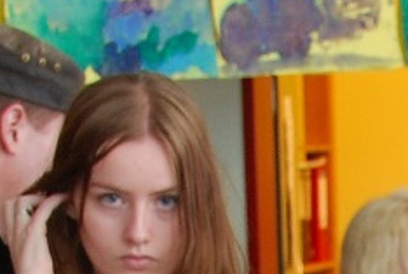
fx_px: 2475
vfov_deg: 5.9
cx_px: 588
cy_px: 828
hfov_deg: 9.2
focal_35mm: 218
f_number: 3.8
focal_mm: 22
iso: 400
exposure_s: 1/30
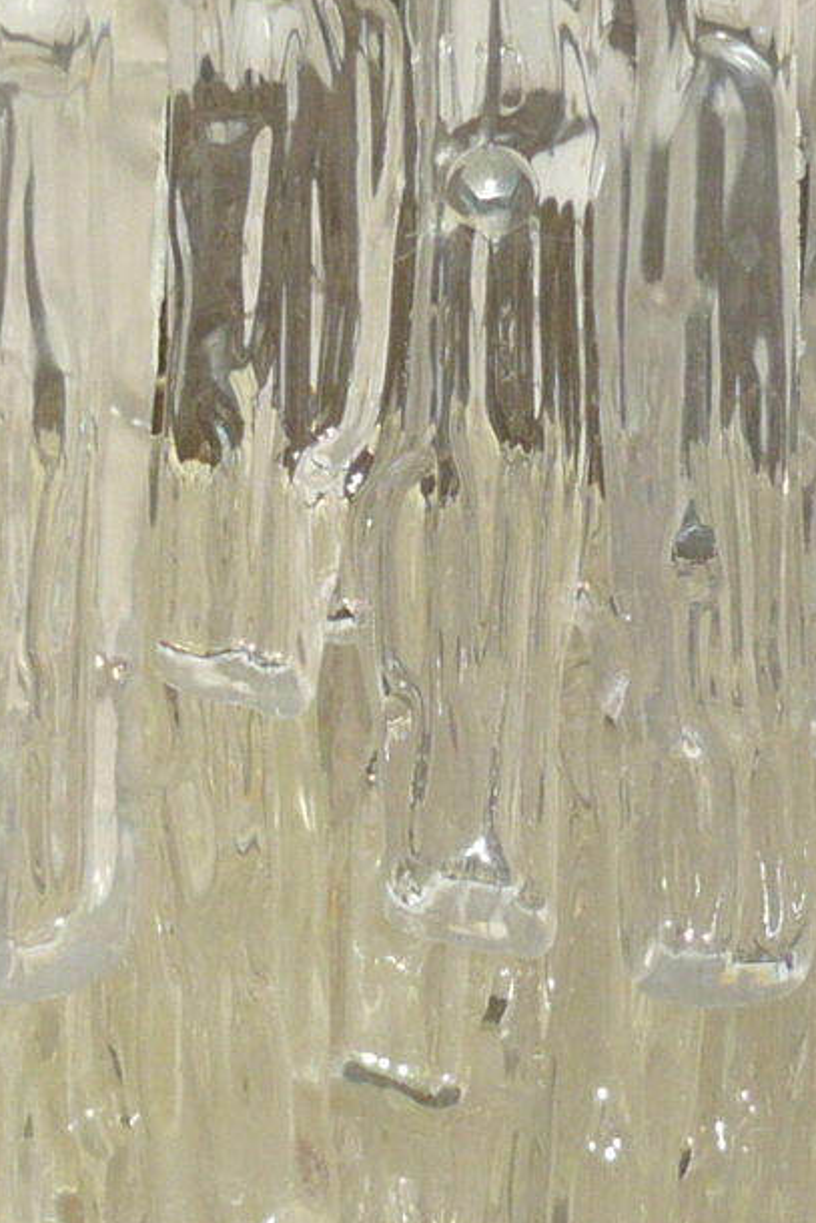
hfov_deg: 7.2
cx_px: 311
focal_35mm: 191
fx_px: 6490
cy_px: 684
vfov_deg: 10.8
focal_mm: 7.2
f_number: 3
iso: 100
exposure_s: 1/80
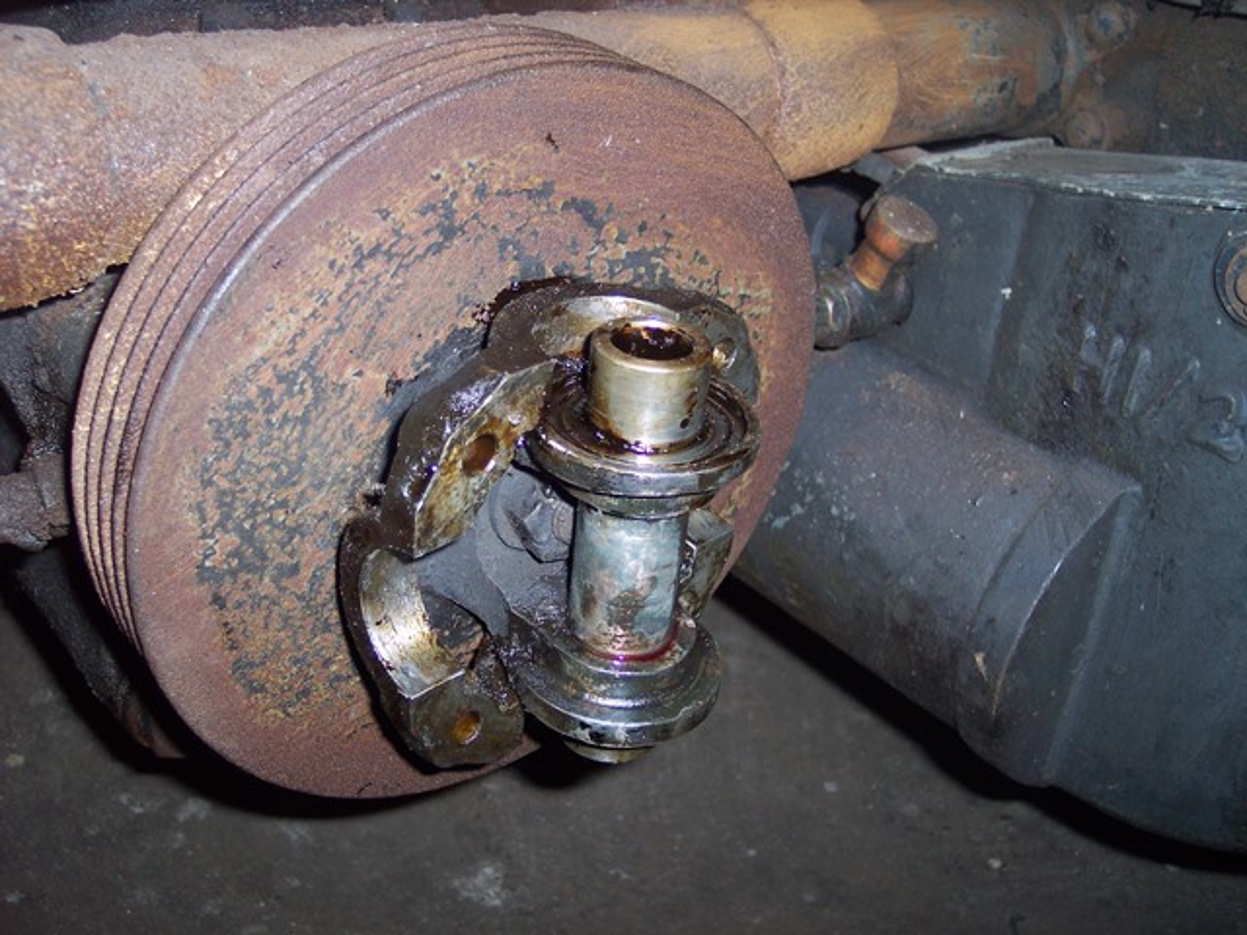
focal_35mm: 38
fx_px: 1369
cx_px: 624
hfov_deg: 49.0
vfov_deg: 37.7
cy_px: 468
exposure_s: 1/30
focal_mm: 8
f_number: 2.8
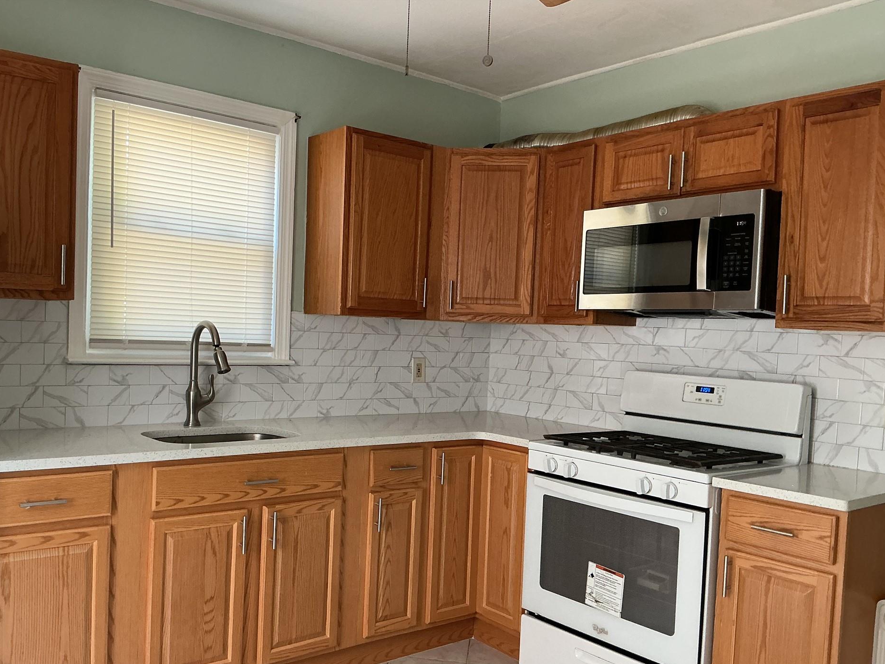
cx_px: 402
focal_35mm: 32
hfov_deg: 56.7
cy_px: 365
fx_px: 818
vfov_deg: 44.1
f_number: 1.8
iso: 64
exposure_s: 1/60
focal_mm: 3
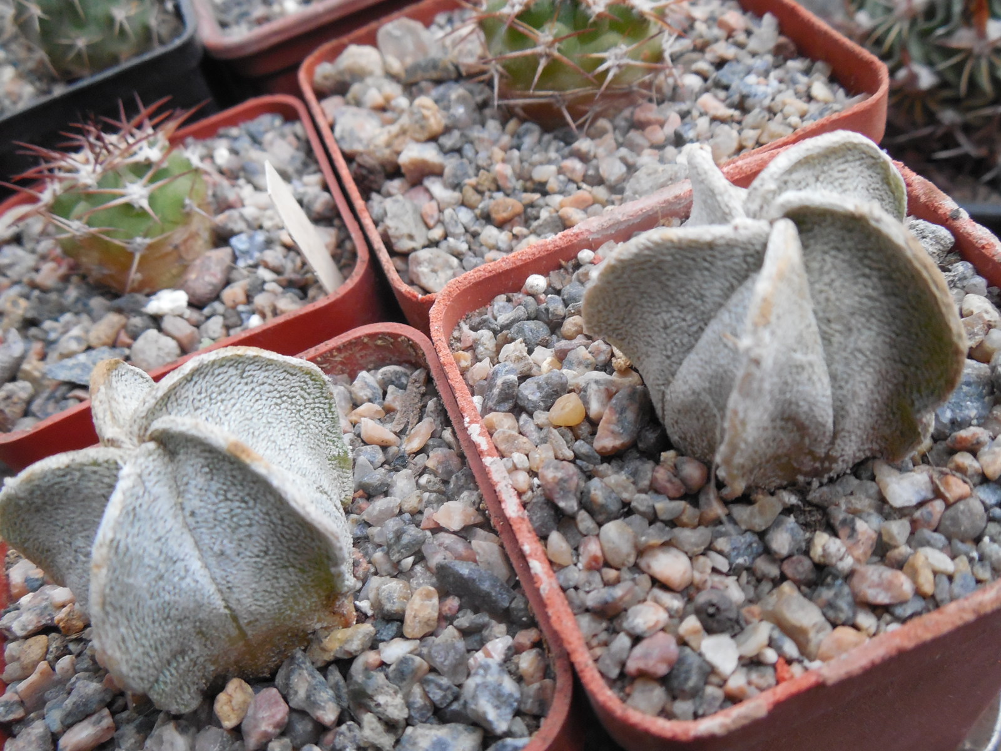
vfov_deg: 45.4
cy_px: 376
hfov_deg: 58.4
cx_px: 500
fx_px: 896
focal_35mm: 31
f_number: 3.6
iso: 400
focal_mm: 5.6
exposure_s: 1/30
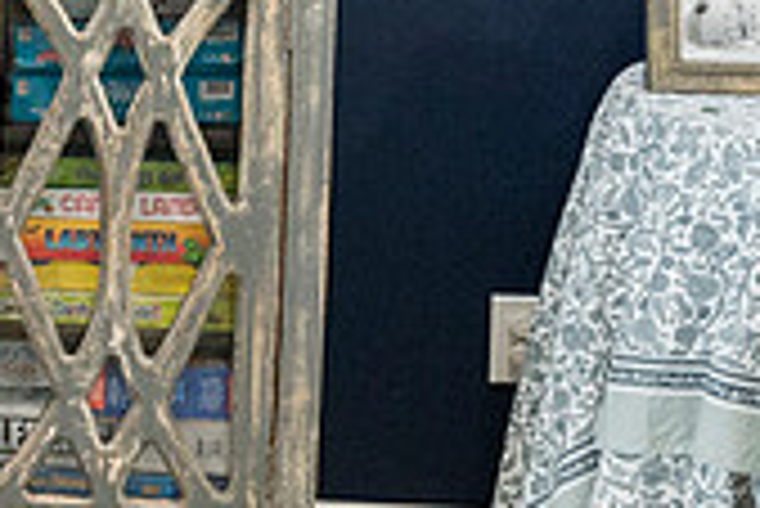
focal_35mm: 141
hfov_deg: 13.0
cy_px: -211
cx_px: -666
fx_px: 2979
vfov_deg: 9.5
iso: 1250
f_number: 2.8
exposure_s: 1/160
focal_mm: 35
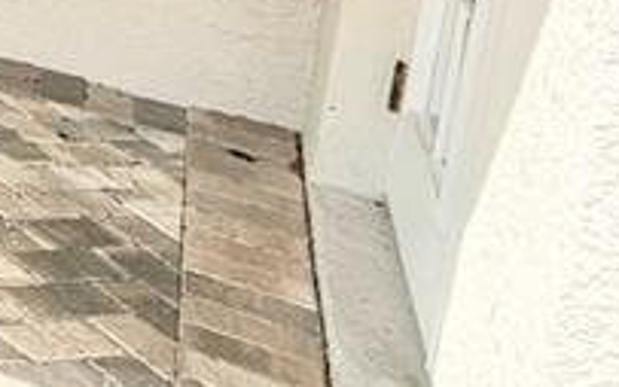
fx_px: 1266
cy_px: -338
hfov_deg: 15.1
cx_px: -875
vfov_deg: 14.9
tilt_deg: -8.4
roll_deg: -1.8
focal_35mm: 75
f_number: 2.2
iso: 50
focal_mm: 2.22
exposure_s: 1/1033
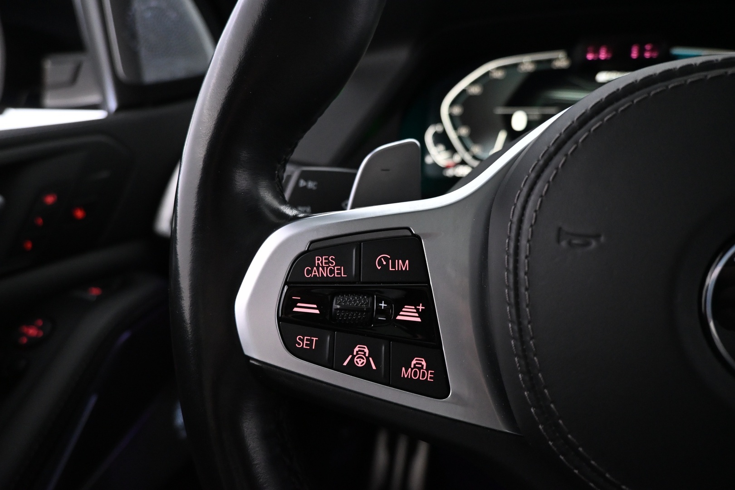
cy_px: 245
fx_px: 490
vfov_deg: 53.1
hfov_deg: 73.7
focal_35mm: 24
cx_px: 368
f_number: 4
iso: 3200
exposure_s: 1/30
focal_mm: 16
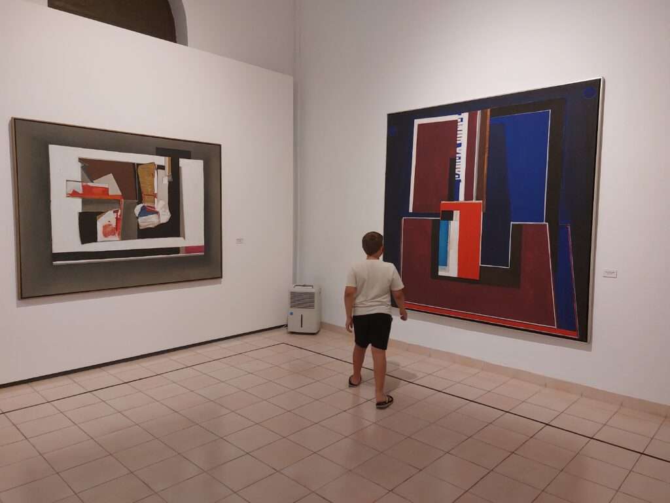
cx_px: 335
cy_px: 252
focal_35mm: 24
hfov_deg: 71.6
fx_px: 465
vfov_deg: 56.8
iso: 320
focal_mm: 5.23
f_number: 1.8
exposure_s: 1/50
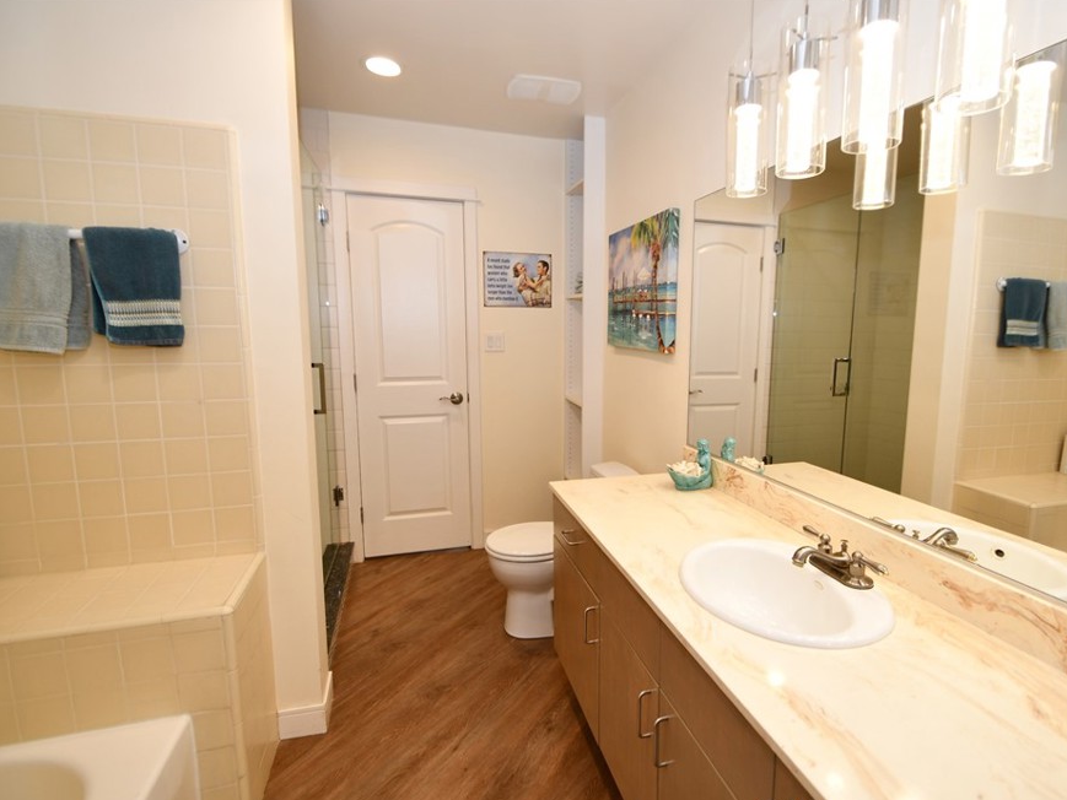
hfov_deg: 90.5
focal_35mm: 17
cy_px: 412
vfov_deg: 74.7
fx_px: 524
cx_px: 607
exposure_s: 1/60
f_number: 4
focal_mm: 10
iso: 220
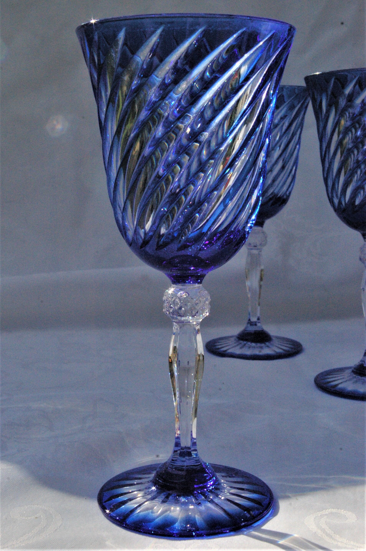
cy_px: 276
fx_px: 595
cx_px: 183
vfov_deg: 49.6
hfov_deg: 34.2
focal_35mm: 39
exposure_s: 1/1000
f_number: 16
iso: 1600
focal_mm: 26
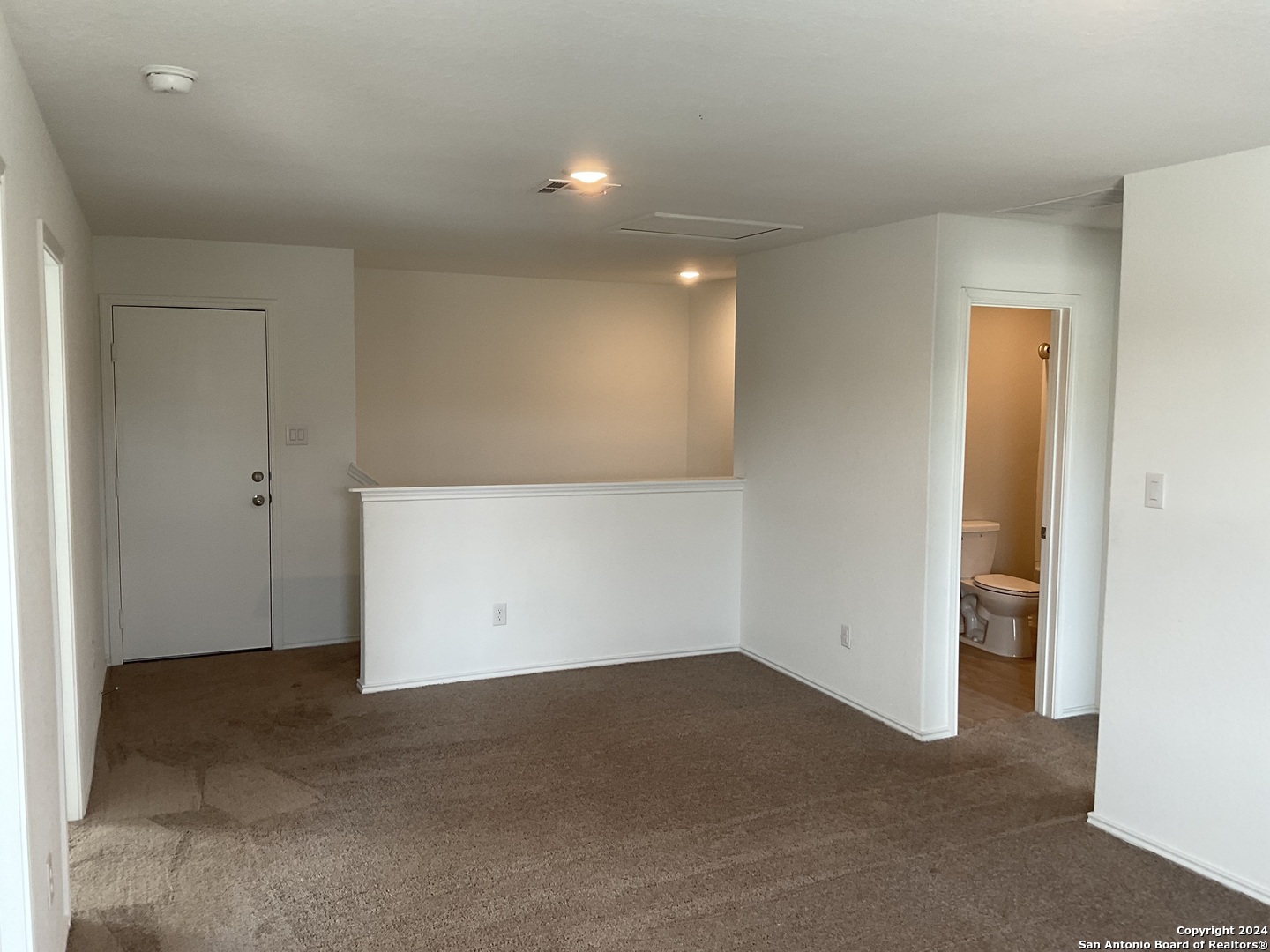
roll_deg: -1.3
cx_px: 635
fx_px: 1064
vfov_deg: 48.2
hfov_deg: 61.7
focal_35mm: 29
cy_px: 476
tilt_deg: -5.4
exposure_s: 1/60
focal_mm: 3
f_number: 1.8
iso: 32
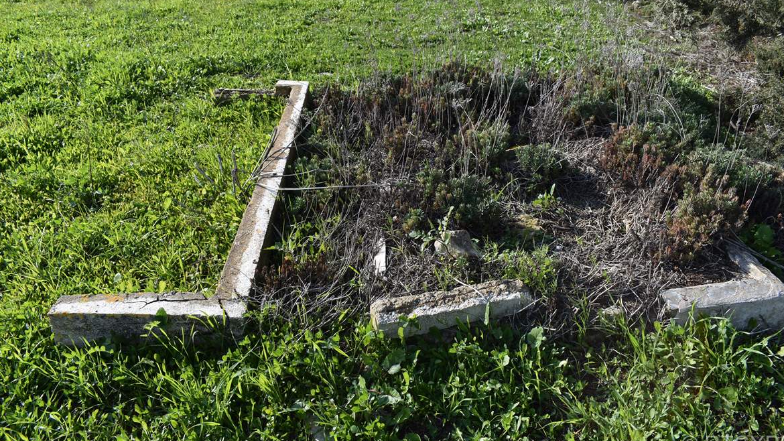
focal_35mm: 29
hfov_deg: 66.1
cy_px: 190
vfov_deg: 40.1
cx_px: 397
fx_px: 603
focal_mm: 18
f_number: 8
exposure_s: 1/250
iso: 180
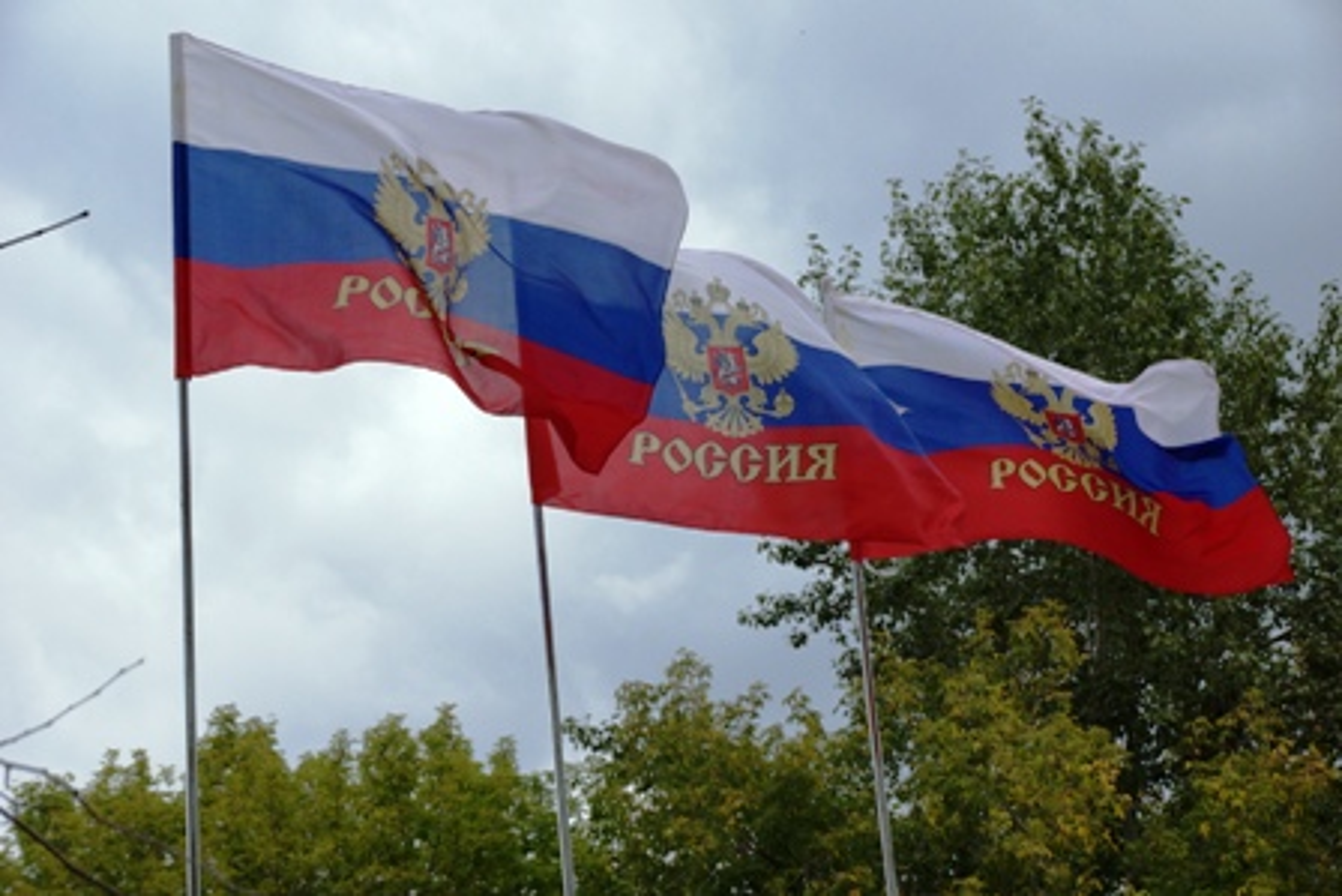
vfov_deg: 15.2
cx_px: 671
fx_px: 3356
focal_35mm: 90
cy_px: 448
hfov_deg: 22.6
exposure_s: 1/1000
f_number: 9
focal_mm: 60
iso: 400
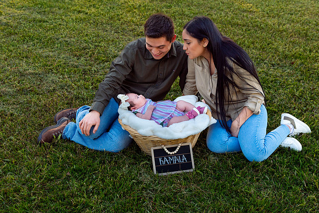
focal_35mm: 42
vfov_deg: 31.9
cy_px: 106
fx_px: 372
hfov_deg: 46.4
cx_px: 160
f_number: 5.6
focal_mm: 42
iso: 200
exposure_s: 1/320
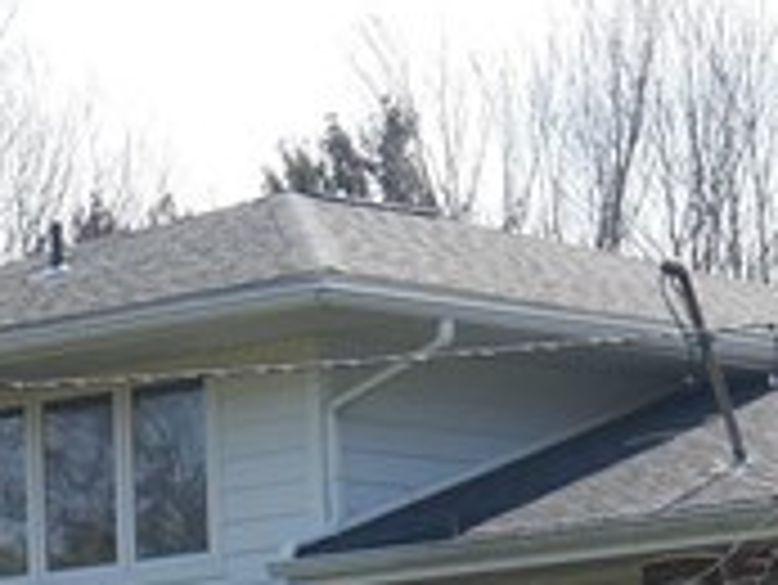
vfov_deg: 6.6
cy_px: 770
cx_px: 711
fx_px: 5060
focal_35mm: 225
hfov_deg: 8.8
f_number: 7.1
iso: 200
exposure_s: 1/320
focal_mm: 19
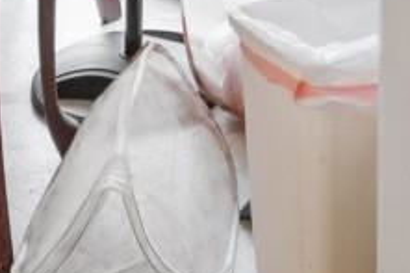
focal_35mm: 110
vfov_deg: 9.5
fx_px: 1252
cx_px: 345
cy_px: -570
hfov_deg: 18.4
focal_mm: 10
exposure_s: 1/10
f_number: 4.5
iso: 100
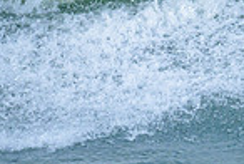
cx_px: 332
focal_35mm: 4351
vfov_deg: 0.3
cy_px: -36
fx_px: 29550
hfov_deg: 0.5
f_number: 6.3
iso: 450
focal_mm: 800
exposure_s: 1/2000
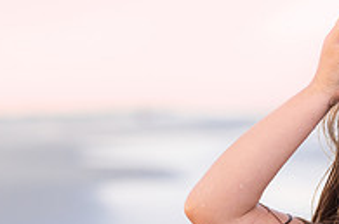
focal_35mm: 218
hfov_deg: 9.4
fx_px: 2048
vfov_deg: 6.3
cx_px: 326
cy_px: 191
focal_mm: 70
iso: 640
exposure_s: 1/200
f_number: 2.8
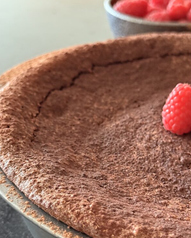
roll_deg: -0.8
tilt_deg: -32.0
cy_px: 141
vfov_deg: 29.1
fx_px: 459
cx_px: 102
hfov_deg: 23.5
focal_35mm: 65
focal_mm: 6.76
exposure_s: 1/28
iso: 800
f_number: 1.78
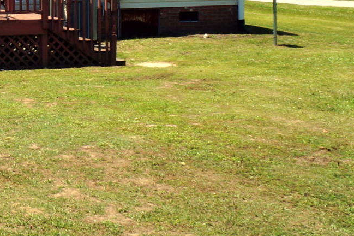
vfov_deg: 12.2
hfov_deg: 16.2
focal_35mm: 111
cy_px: -8
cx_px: -235
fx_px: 1091
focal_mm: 16
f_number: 16
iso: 100
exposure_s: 1/80
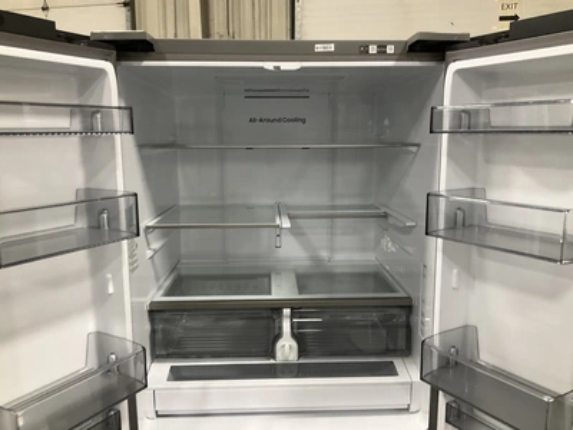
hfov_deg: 61.7
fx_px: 480
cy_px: 215
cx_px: 286
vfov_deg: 48.2
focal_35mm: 29
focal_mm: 3
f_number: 1.8
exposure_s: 1/60
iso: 250
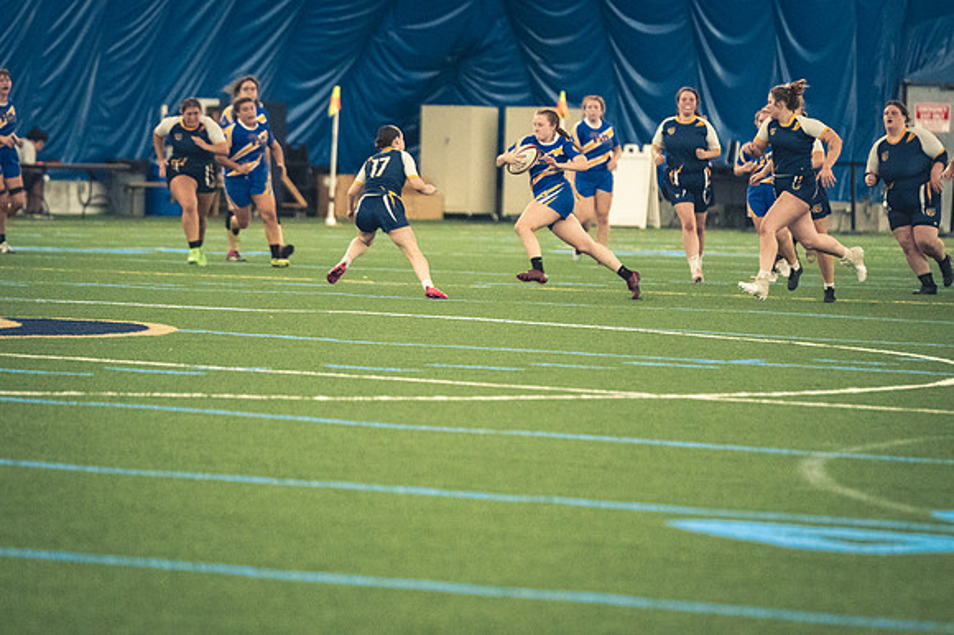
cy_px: 318
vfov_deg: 4.6
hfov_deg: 6.9
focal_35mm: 300
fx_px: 7945
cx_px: 477
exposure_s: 1/500
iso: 12800
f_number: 2.8
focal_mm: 200
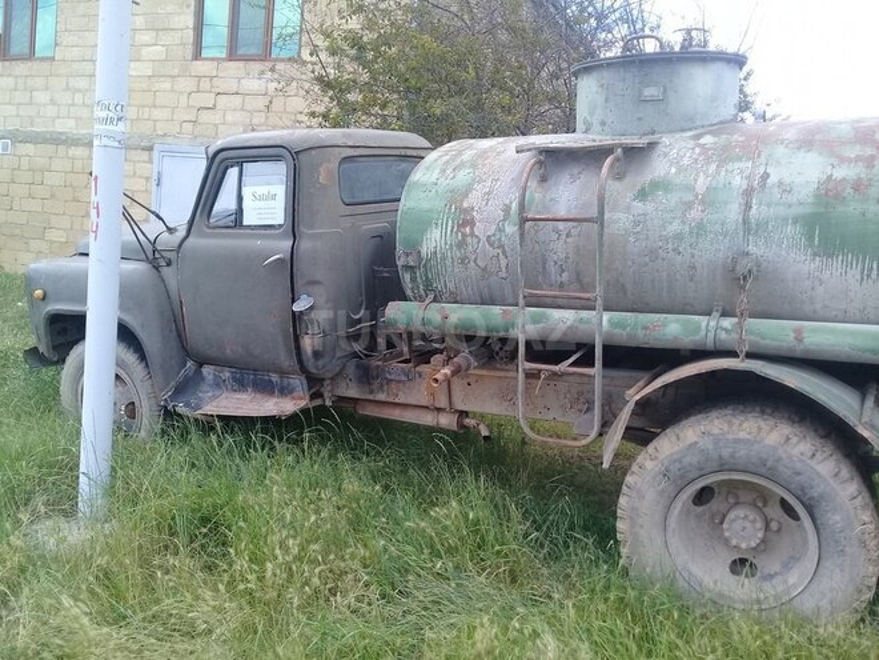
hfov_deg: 58.4
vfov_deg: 45.4
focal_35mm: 31
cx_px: 440
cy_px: 330
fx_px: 787
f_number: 2.2
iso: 50
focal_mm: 3.3
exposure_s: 1/427
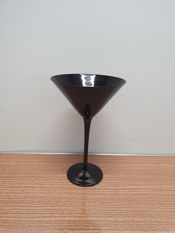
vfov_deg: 67.3
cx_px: 88
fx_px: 175
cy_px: 116
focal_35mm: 26
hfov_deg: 53.1
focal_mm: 4.32
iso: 200
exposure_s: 1/50
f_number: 2.4
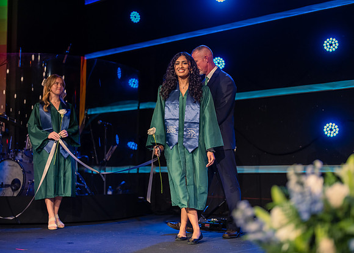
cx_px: 177
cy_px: 126
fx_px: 571
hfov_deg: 34.4
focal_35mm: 57
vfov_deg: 24.9
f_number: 1.2
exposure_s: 1/400
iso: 800
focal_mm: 50
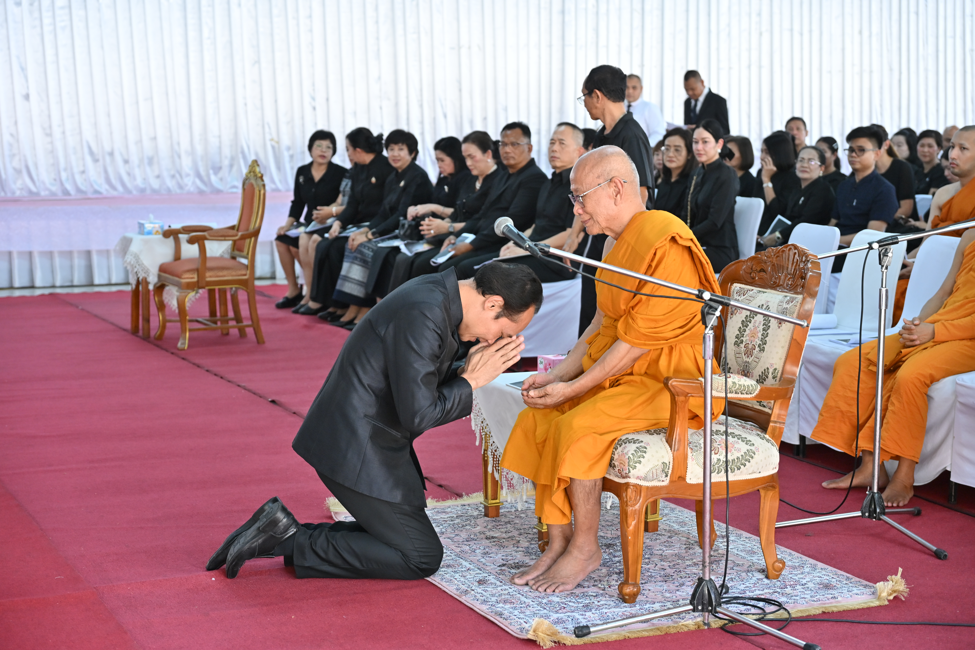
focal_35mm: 62
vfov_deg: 21.9
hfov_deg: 32.4
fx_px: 1679
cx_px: 488
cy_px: 325
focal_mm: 62
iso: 640
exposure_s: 1/160
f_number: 4
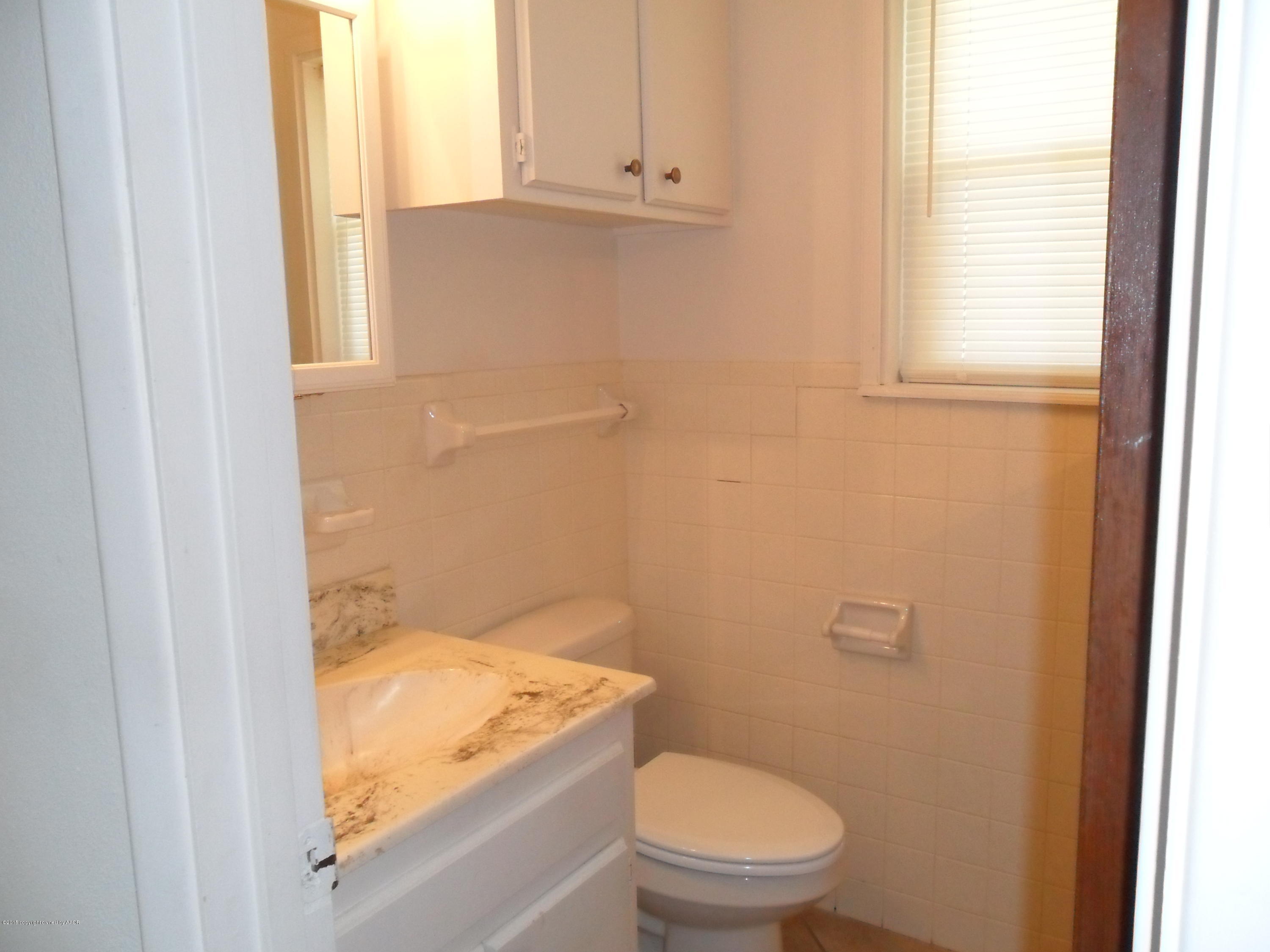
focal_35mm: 27
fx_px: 991
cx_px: 635
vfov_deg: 51.4
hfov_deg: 65.3
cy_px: 476
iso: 320
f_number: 3.5
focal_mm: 4.9
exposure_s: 1/45
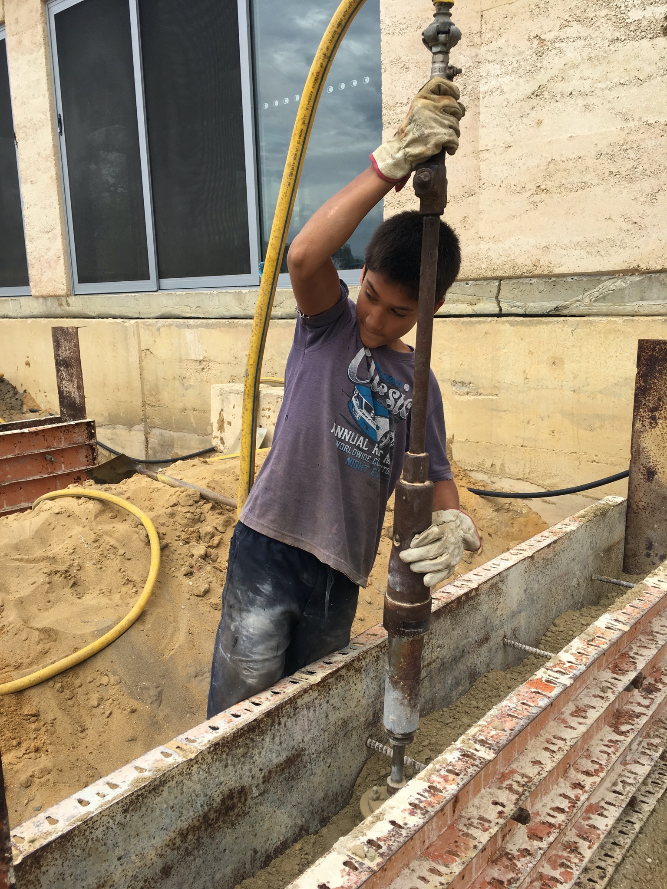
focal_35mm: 29
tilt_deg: -10.2
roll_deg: +0.7
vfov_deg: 61.7
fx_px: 745
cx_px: 334
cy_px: 444
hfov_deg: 48.2
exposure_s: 1/927
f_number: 2.2
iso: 25
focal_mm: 4.15
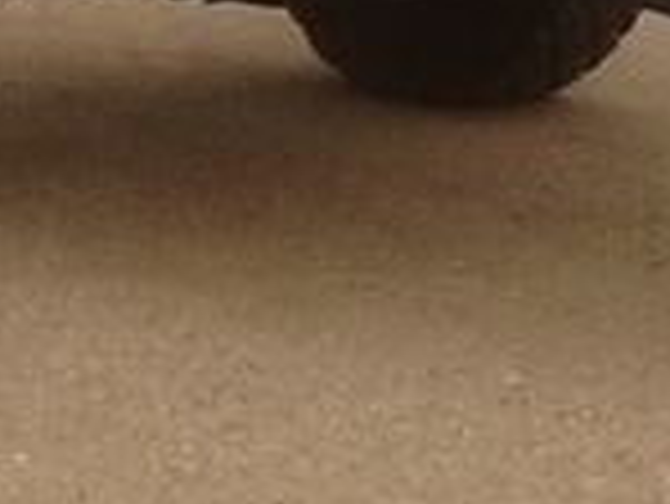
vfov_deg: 12.2
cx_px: 211
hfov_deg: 16.8
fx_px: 2266
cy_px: -189
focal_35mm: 117
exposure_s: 1/260
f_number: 2.4
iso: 64
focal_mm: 2.03
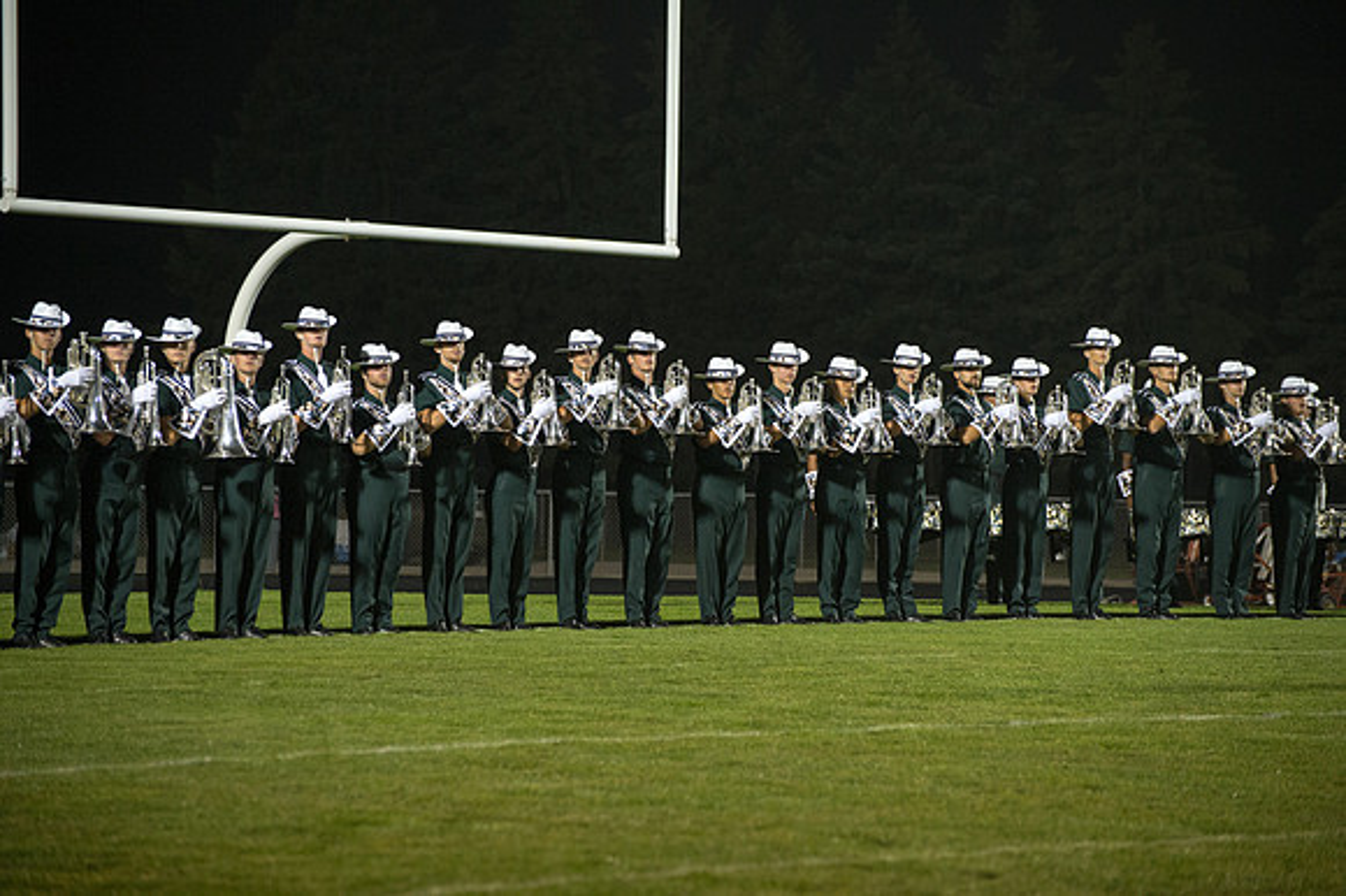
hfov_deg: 14.2
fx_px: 5418
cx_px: 673
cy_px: 448
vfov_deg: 9.5
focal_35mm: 145
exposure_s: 1/160
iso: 5000
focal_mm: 145
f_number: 4.8
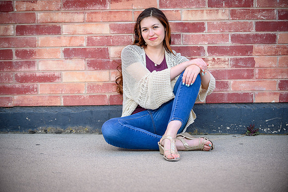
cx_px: 144
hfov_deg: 20.0
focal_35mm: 102
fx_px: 816
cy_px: 96
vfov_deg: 13.4
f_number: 2.8
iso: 100
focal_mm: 102
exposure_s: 1/320
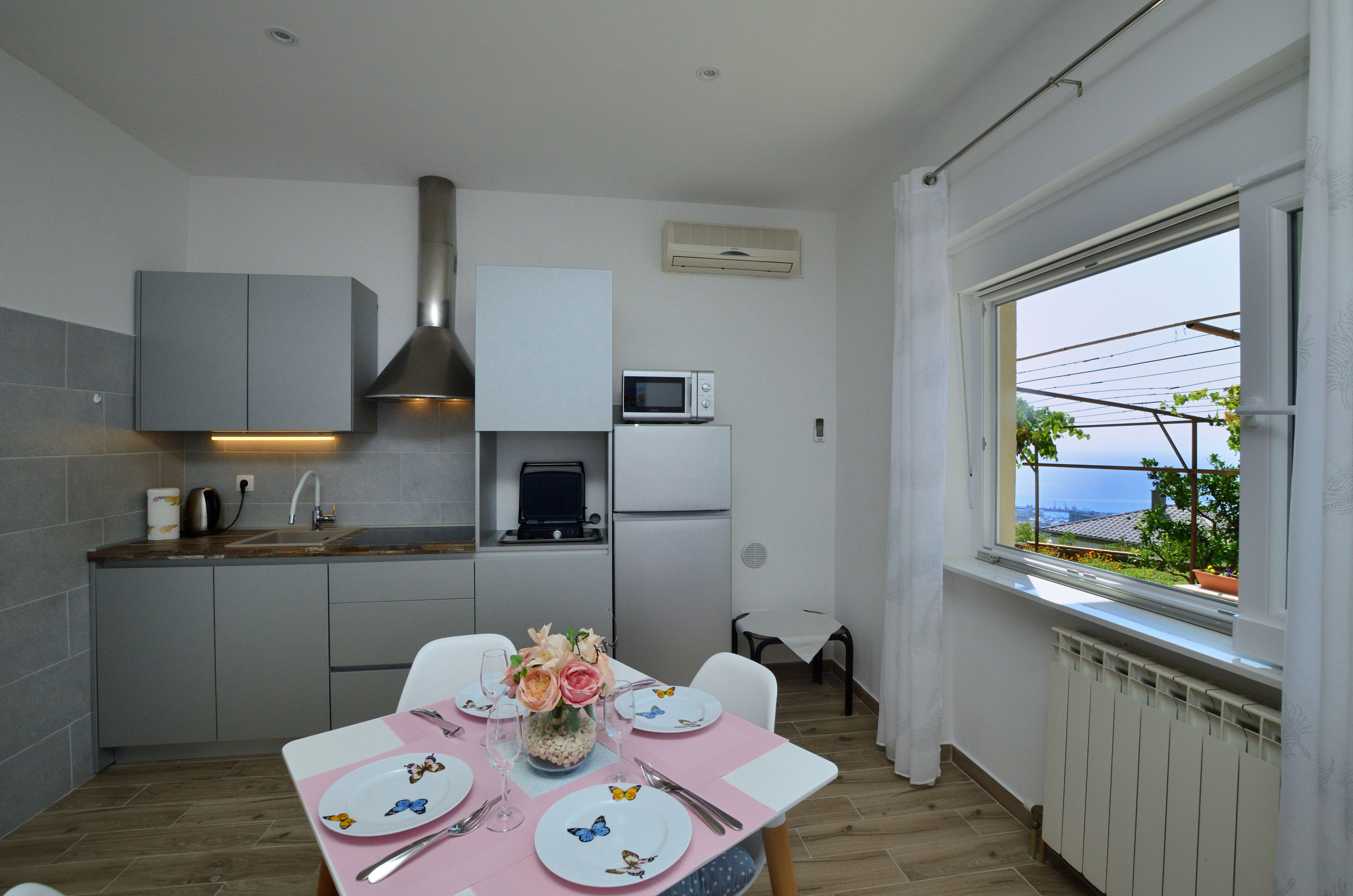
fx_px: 563
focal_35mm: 15
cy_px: 448
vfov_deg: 77.1
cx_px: 676
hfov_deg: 100.5
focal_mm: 10
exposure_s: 1/200
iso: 220
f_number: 10
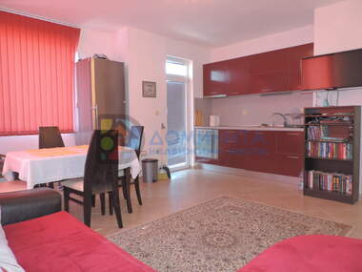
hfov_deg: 71.6
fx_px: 251
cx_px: 181
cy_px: 136
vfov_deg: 56.8
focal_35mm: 24
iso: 320
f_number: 3
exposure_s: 1/40
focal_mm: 4.3
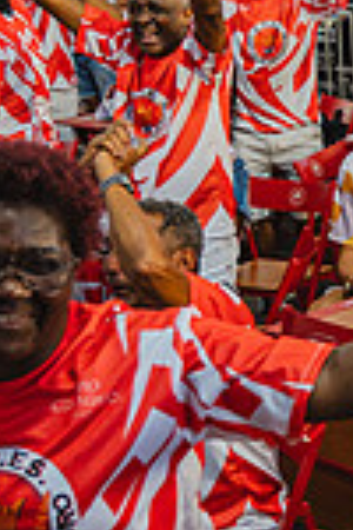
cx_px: 724
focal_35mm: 93
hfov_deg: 12.7
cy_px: 205
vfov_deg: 21.9
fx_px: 1368
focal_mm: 24
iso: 1600
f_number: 4
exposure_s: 1/250
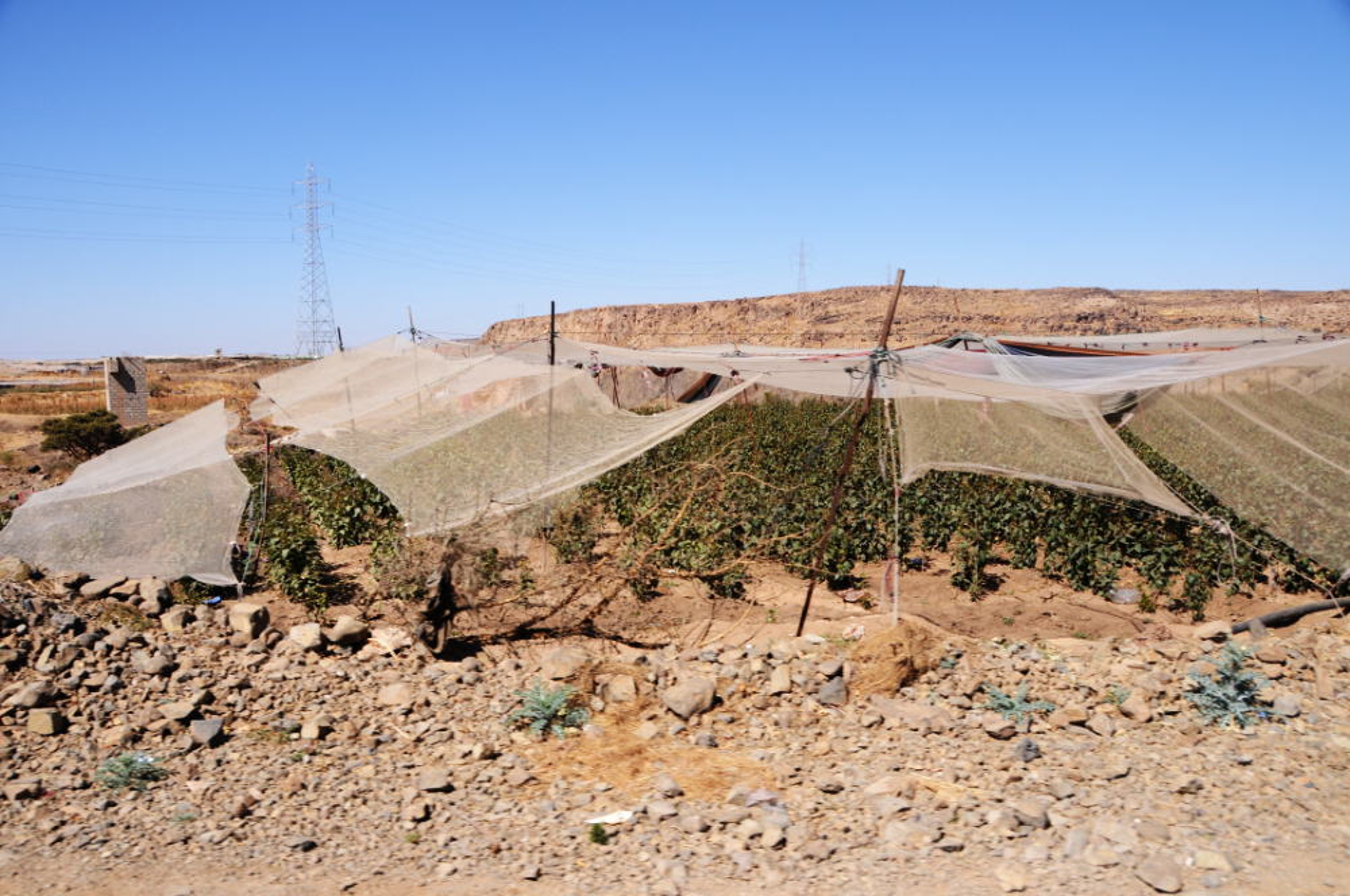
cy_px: 448
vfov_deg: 43.5
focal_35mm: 30
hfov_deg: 62.0
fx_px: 1124
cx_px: 675
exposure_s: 1/1000
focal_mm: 20
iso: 250
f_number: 8
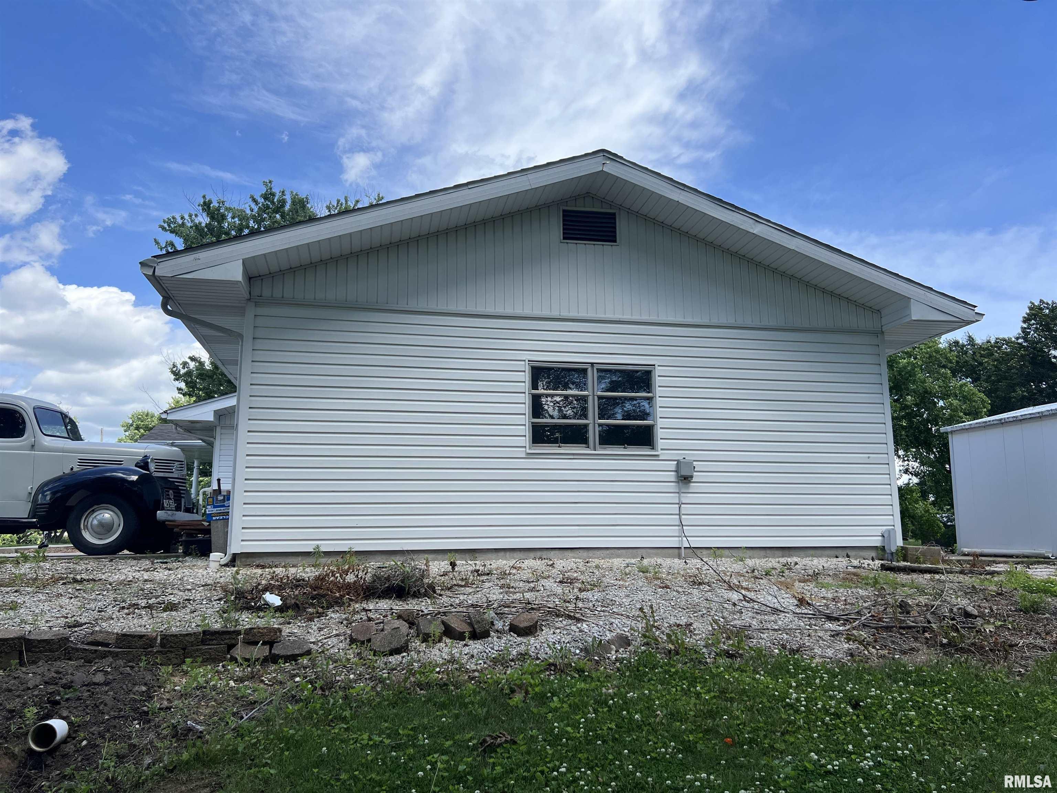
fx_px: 794
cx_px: 528
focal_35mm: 26
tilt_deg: +8.6
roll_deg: +0.2
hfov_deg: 67.3
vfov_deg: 53.1
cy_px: 396
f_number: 1.5
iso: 50
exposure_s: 1/2632
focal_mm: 5.7
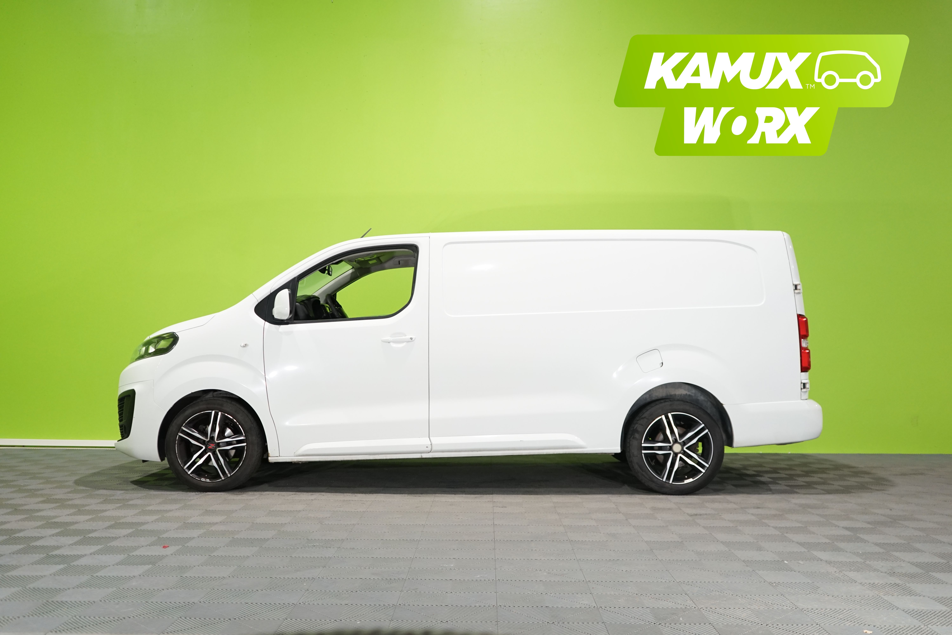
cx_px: 476
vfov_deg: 40.0
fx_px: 873
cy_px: 318
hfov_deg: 57.2
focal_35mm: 33
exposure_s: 1/125
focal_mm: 33
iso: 1600
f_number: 4
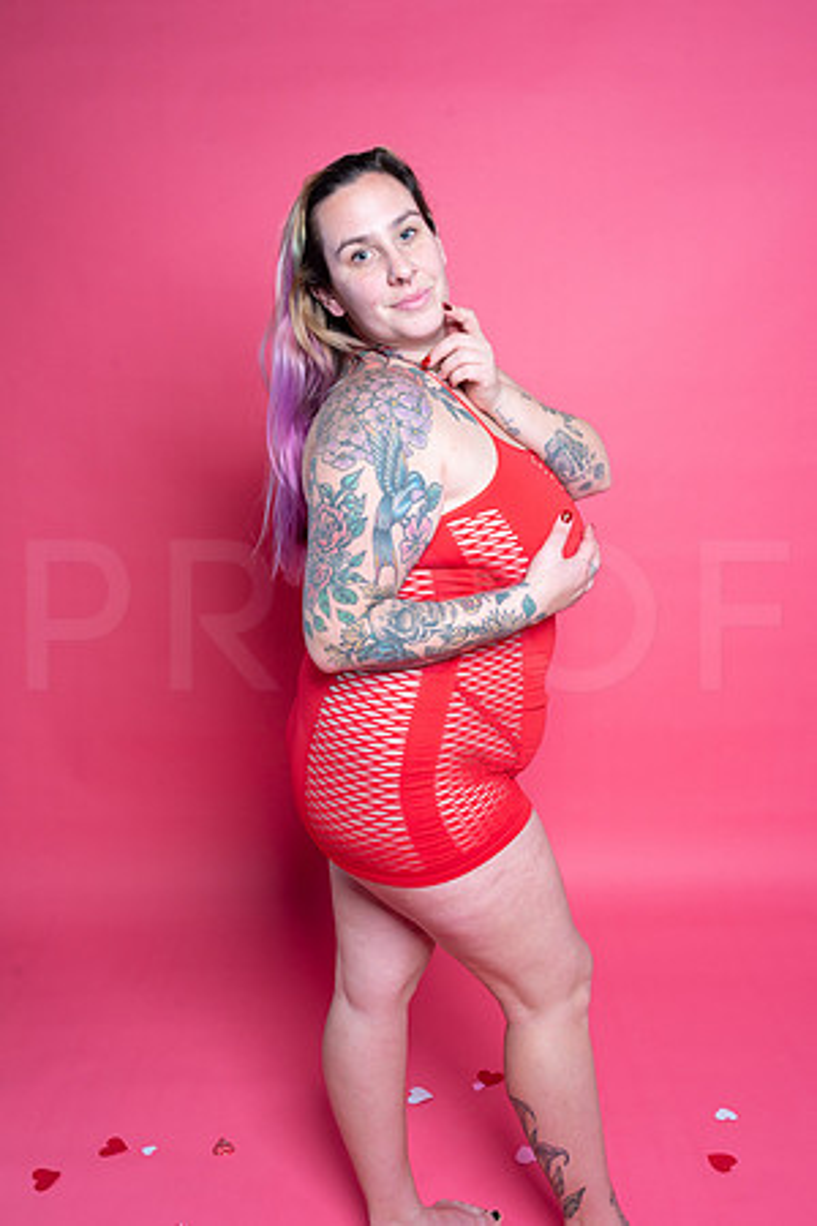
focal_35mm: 35
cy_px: 613
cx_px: 408
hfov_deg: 37.9
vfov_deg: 54.4
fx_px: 1191
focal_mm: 35
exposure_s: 1/160
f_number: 9
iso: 250
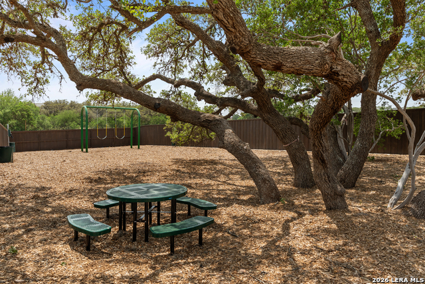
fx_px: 295
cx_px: 212
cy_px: 142
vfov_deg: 51.3
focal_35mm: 25
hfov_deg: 71.5
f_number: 9
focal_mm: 25
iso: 400
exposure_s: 1/640
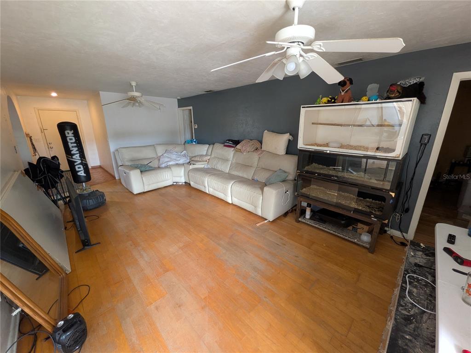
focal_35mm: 14
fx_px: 190
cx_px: 236
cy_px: 176
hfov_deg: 102.1
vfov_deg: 85.7
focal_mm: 1.85
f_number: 2.2
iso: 213
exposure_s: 1/24.6
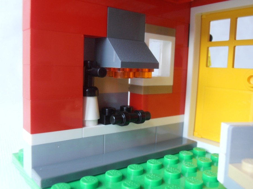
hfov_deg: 50.1
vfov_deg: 38.7
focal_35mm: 37
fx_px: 270
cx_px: 126
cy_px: 94
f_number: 3.9
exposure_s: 1/20
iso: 125
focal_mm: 6.61
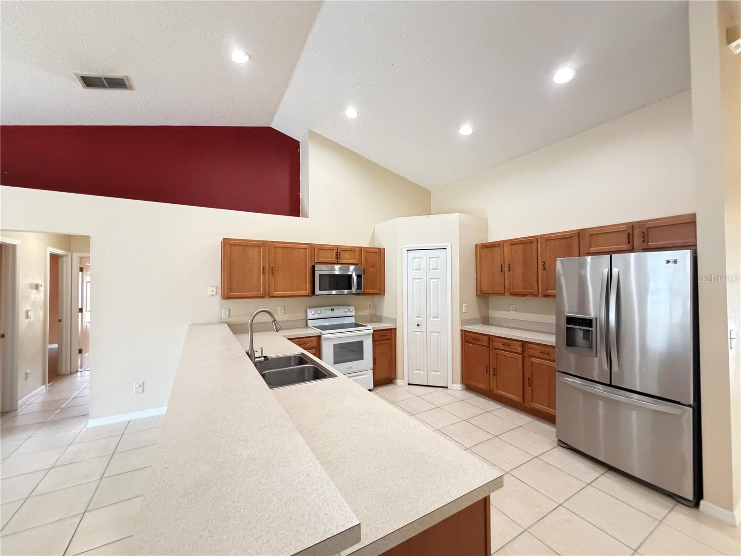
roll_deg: +0.7
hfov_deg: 102.1
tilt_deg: +0.7
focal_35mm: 14
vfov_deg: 85.7
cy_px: 278
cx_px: 370
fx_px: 300
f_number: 2.2
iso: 640
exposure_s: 1/60
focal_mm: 2.22
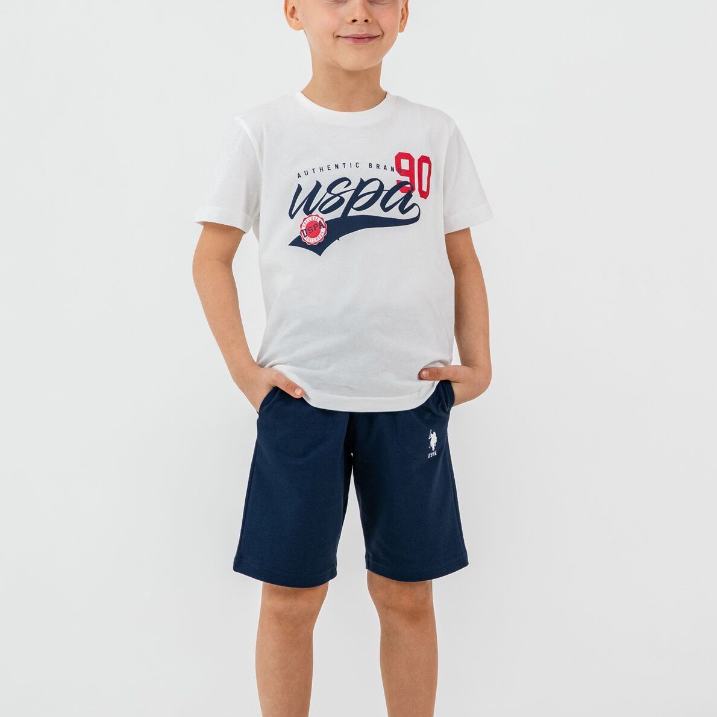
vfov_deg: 12.9
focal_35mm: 135
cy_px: 374
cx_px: 357
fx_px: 3164
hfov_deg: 12.9
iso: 125
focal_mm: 70
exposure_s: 1/160
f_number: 7.1
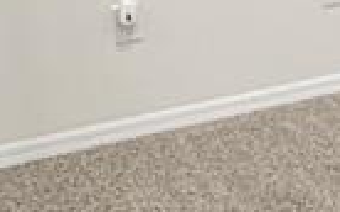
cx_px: 648
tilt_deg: -11.9
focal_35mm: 110
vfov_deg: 11.7
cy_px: -25
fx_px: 1018
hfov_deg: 15.6
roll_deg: -0.2
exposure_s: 1/60
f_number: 2.2
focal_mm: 2.22
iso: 320
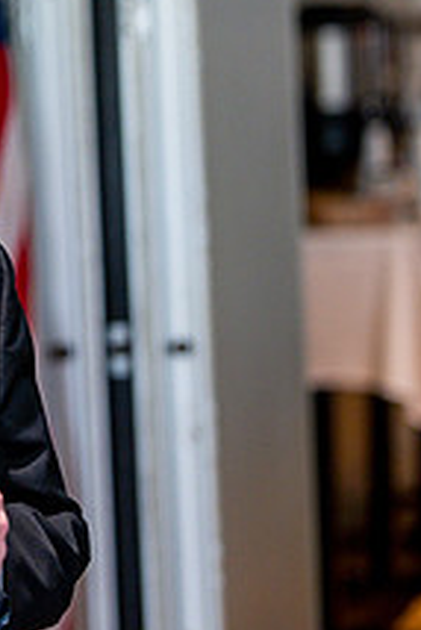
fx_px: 4973
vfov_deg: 7.2
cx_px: -218
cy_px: 149
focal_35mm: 284
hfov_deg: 4.8
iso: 2000
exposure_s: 1/125
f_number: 2.8
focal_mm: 105
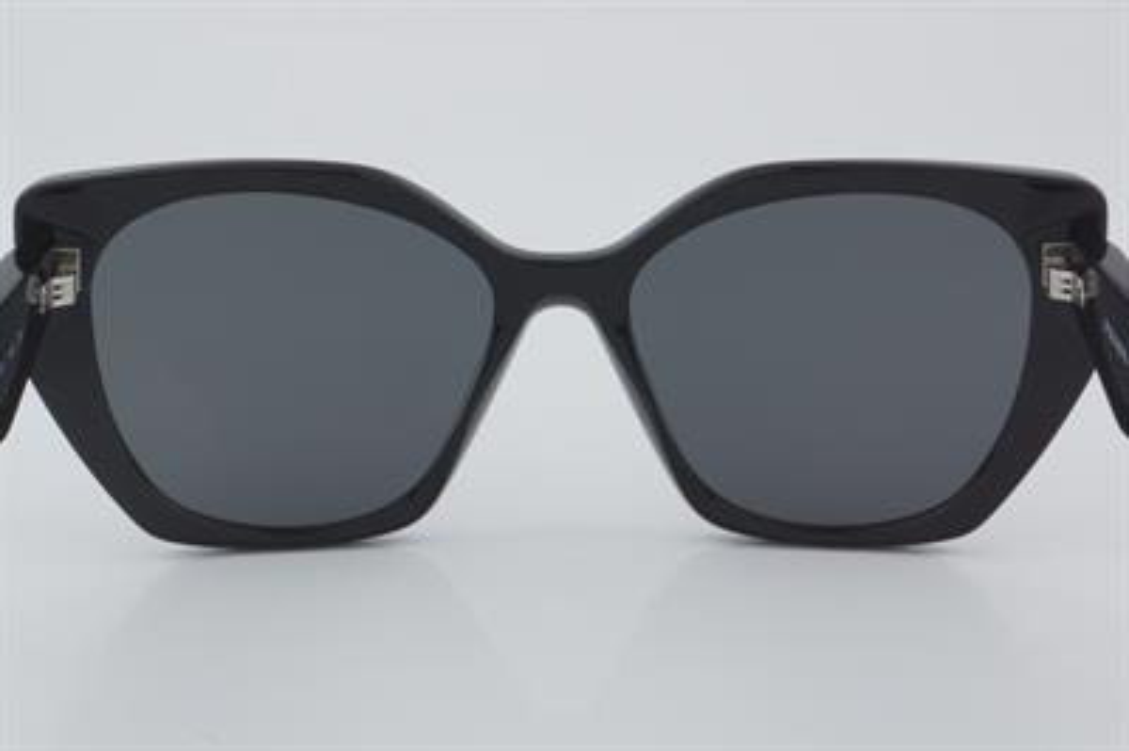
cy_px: 376
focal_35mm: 75
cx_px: 564
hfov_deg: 27.0
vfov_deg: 18.2
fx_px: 2350
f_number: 32
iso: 100
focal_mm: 50
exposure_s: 1/4
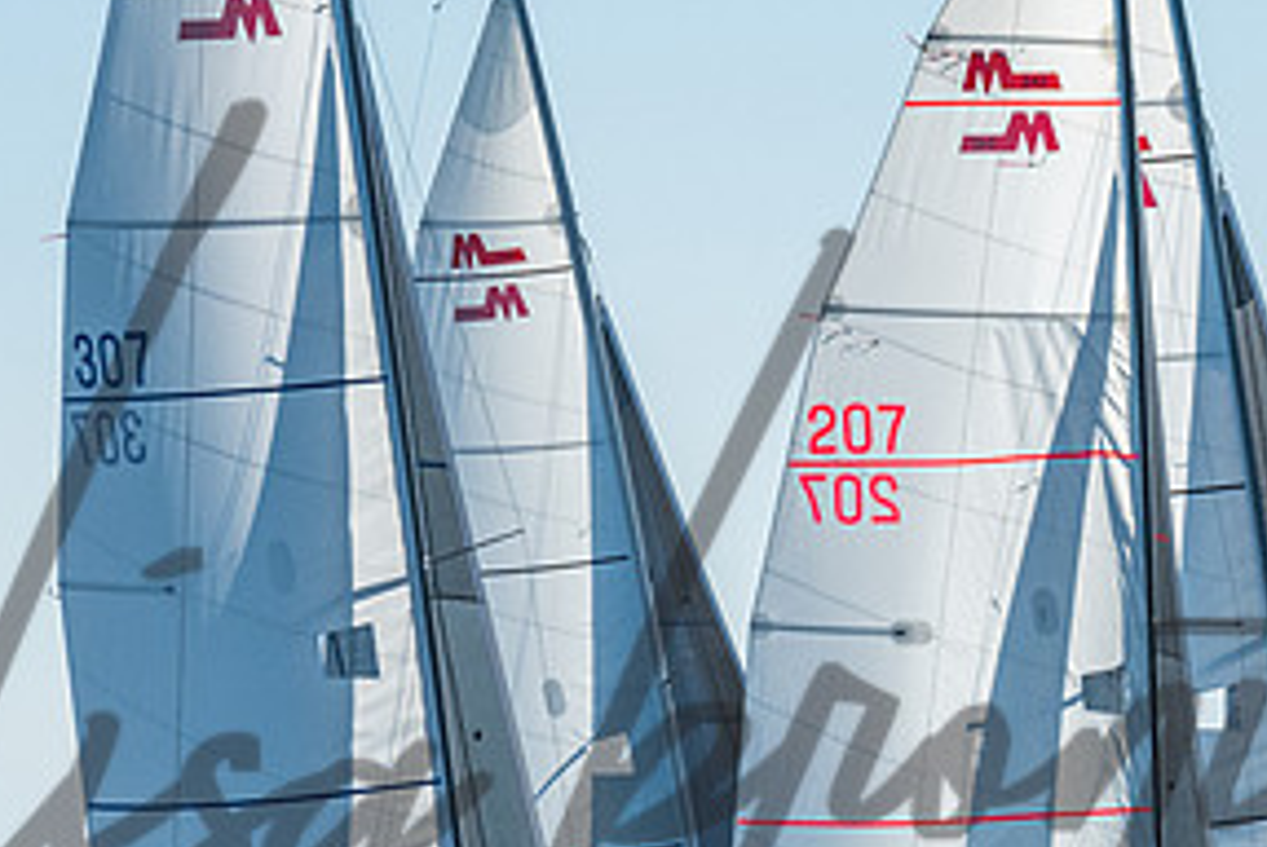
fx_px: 19940
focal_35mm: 566
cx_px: 761
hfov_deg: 3.6
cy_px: 509
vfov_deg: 2.4
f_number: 10
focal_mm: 165
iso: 400
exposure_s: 1/500
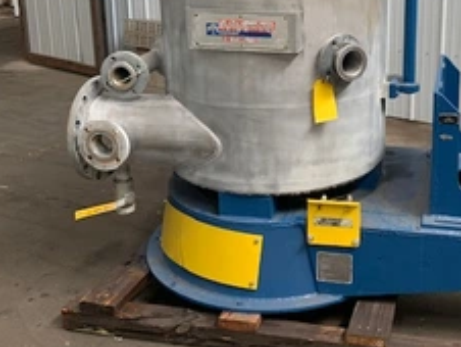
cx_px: 369
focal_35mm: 46
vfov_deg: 30.7
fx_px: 613
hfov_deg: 39.6
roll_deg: -0.3
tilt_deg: -11.4
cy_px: 63
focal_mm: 4.25
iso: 80
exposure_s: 1/121
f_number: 1.8
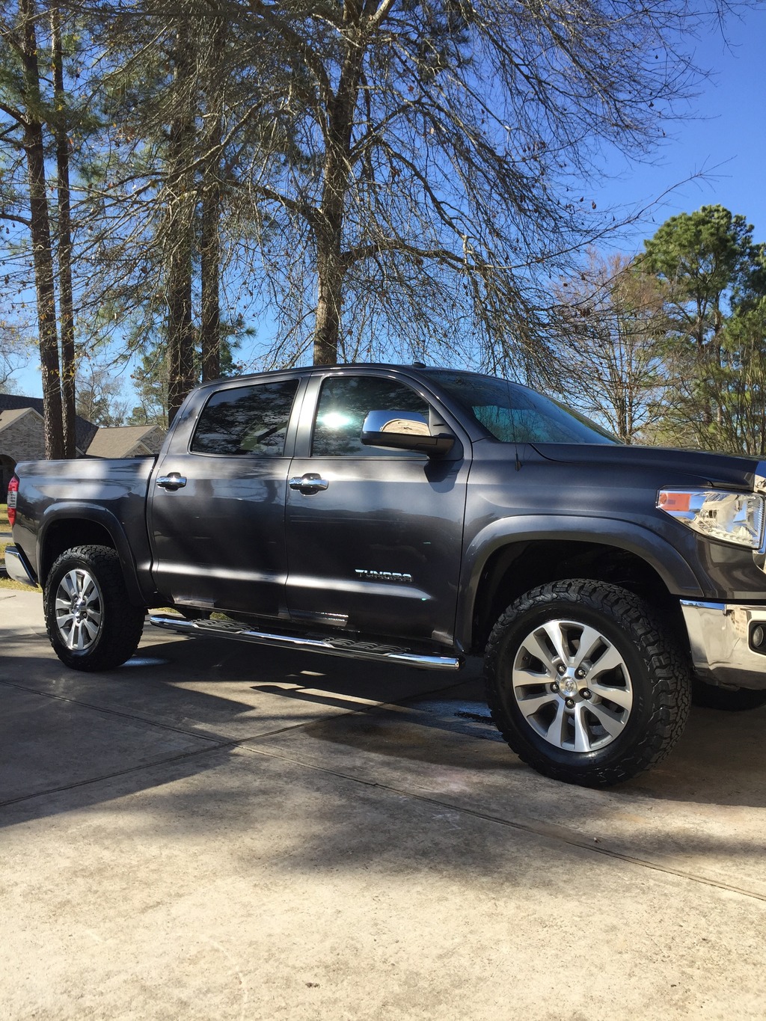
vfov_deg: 61.7
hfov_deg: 48.2
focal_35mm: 29
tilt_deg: +0.3
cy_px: 510
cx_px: 383
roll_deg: -0.2
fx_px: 856
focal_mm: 4.15
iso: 32
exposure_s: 1/989
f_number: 2.2
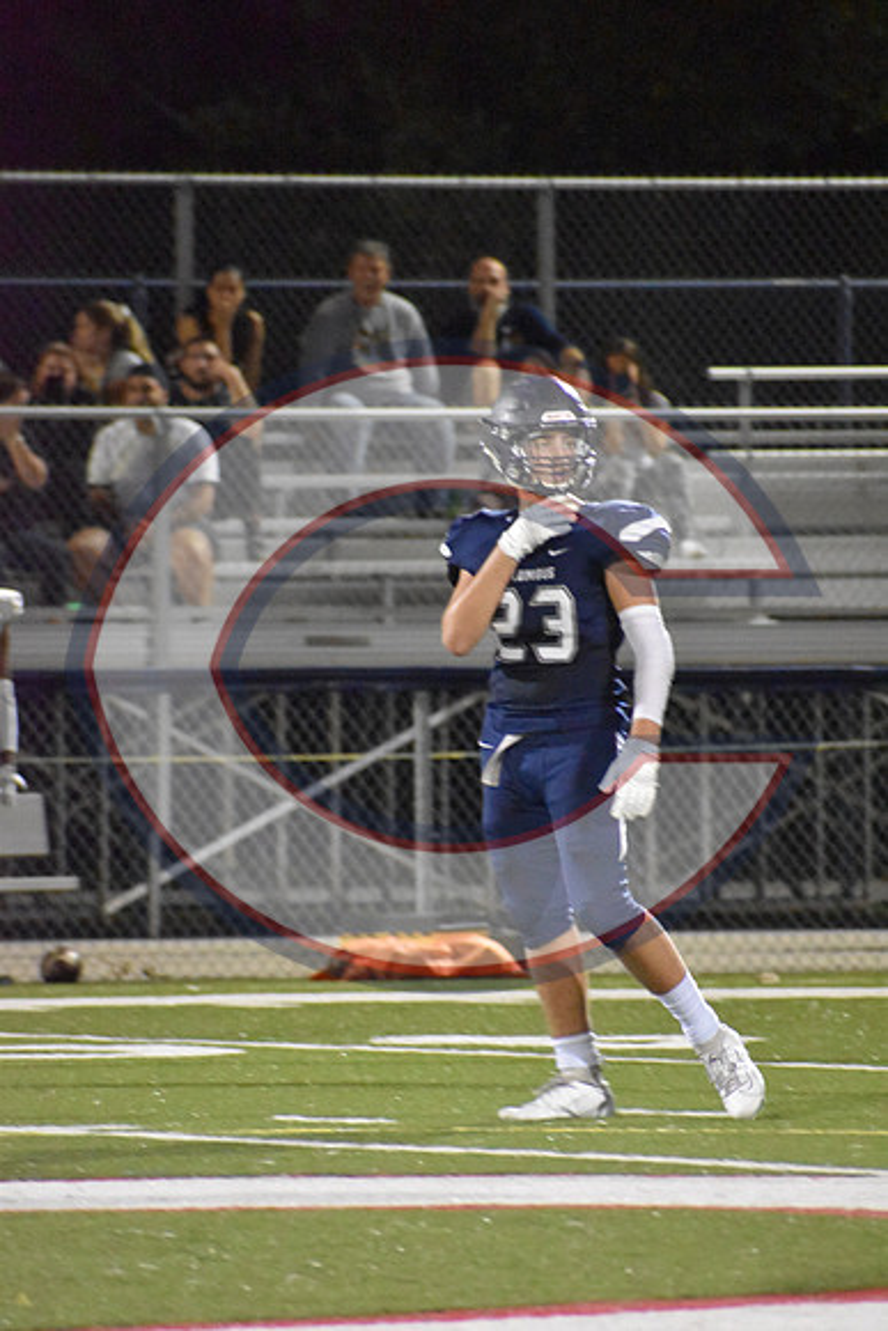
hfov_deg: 3.1
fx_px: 16639
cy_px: 666
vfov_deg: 4.6
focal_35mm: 450
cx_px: 444
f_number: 6.3
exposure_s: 1/125
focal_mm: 300
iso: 12800
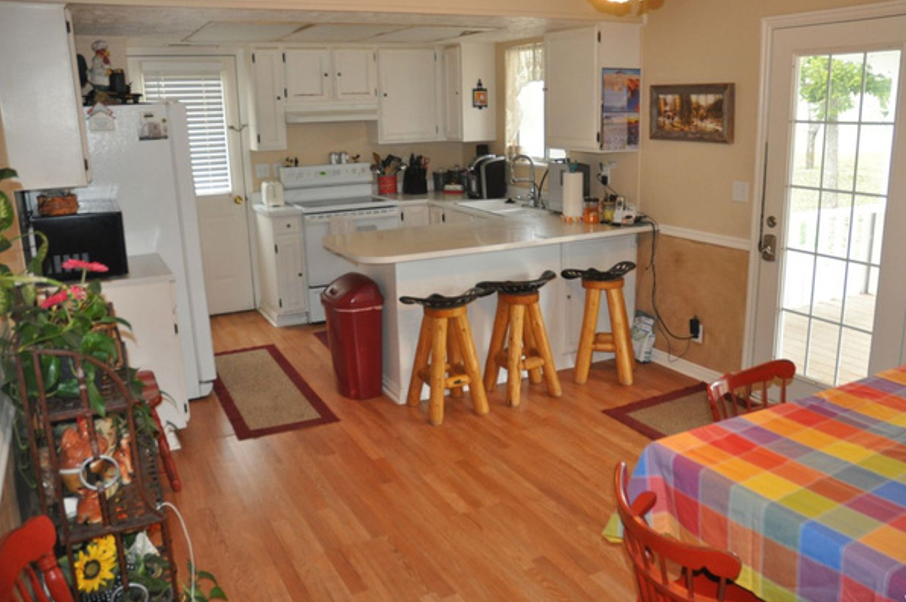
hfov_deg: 63.7
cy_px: 284
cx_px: 474
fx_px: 729
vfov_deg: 44.8
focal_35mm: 29
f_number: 3.5
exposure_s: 1/80
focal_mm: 18
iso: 800
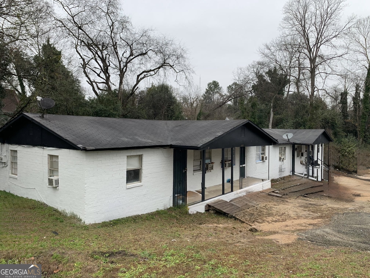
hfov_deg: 67.3
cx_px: 185
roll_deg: -0.3
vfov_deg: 53.1
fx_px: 278
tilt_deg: -1.7
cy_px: 139
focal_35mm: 26
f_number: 1.8
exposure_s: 1/510
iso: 25
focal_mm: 4.25
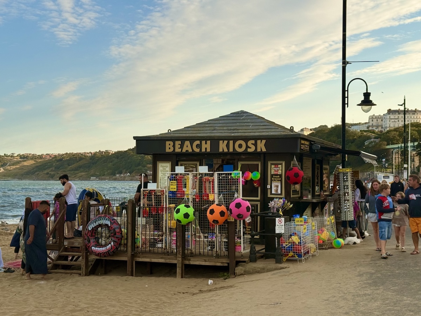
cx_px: 210
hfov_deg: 39.7
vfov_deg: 30.3
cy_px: 158
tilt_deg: +2.1
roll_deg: -0.6
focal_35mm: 48
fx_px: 584
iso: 64
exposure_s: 1/2577
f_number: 1.78
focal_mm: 6.76
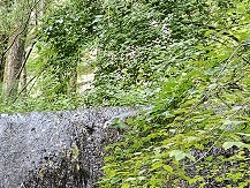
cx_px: -225
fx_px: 766
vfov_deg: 13.6
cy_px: 217
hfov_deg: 15.4
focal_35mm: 106
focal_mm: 5.4
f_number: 1.8
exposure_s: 1/142
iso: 320
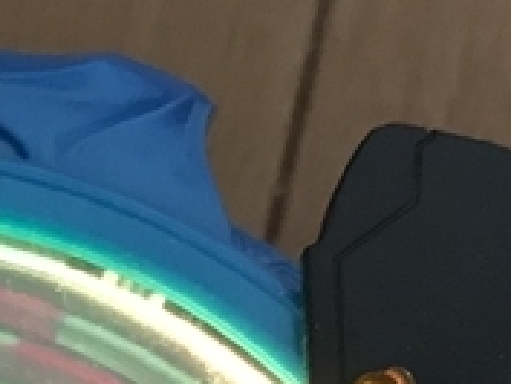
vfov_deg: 8.6
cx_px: -228
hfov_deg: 11.7
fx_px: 2393
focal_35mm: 162
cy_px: 806
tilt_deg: -78.1
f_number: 1.8
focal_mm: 3.99
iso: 100
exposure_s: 1/13
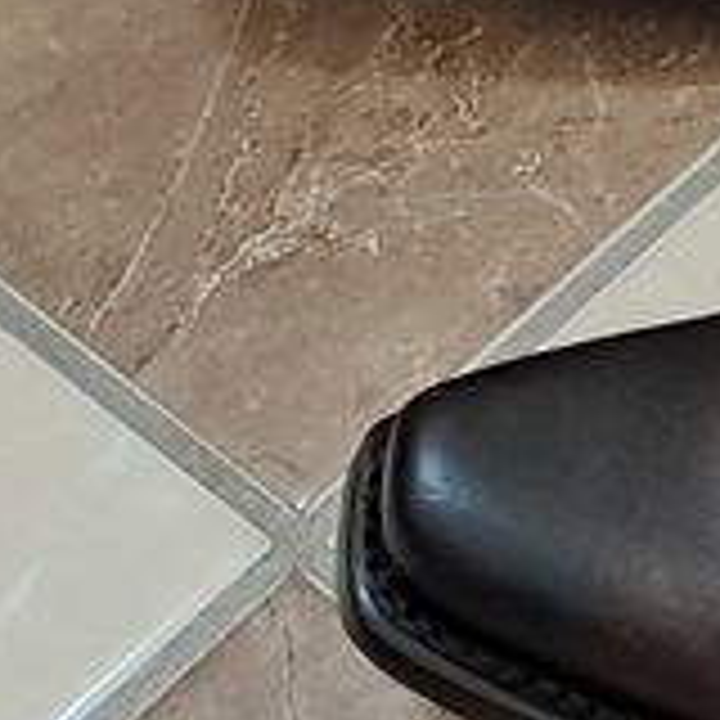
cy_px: -68
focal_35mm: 149
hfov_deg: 10.6
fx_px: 3506
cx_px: 1508
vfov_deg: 11.6
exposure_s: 1/50
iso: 640
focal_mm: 4
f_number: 1.8
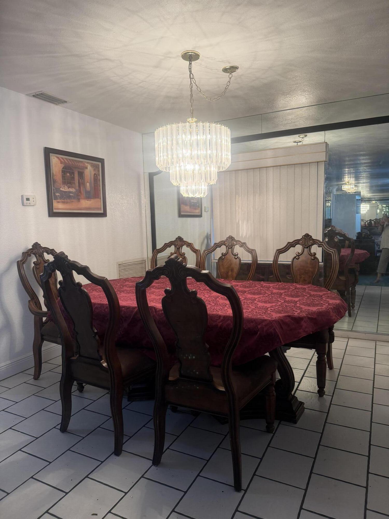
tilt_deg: -5.4
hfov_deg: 56.8
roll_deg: +1.4
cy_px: 260
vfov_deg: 71.6
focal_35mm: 24
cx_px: 194
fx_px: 360
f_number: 1.78
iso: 160
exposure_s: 1/120
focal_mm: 6.76
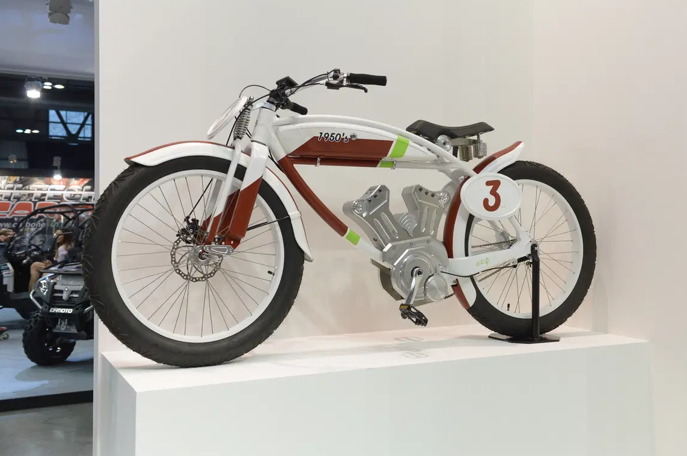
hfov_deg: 50.7
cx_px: 360
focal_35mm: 38
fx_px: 724
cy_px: 219
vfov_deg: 35.0
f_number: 5
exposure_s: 1/320
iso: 1250
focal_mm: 36
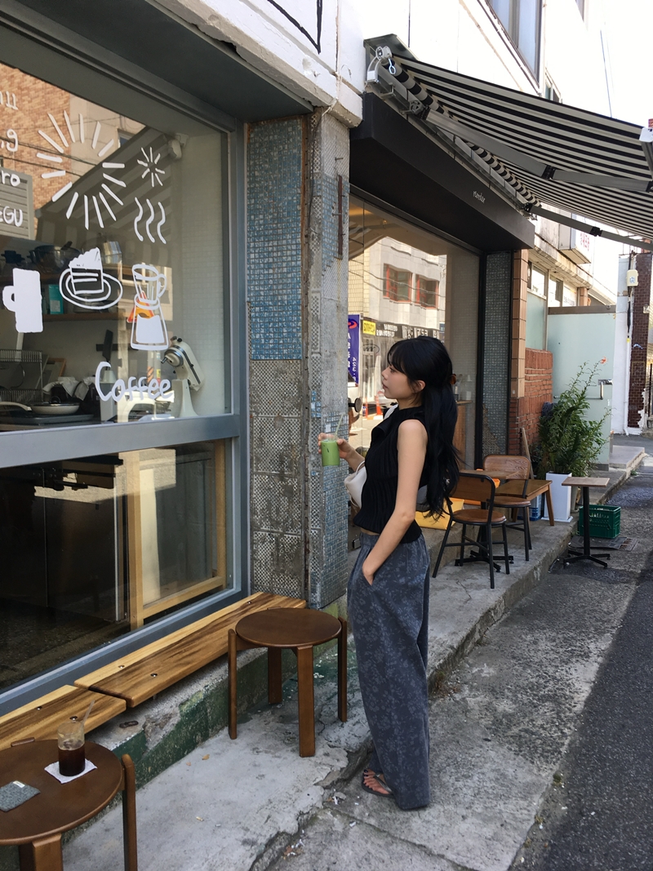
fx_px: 730
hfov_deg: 48.2
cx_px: 326
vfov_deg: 61.7
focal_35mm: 29
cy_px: 436
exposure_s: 1/169
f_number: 2.2
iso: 25
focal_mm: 4.15
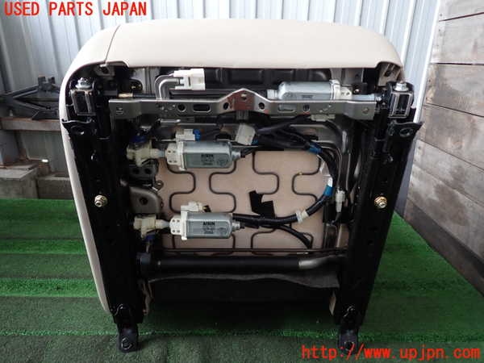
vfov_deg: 54.9
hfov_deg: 69.4
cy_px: 182
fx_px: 350
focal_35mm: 25
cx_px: 242
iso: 125
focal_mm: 4.5
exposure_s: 1/60
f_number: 2
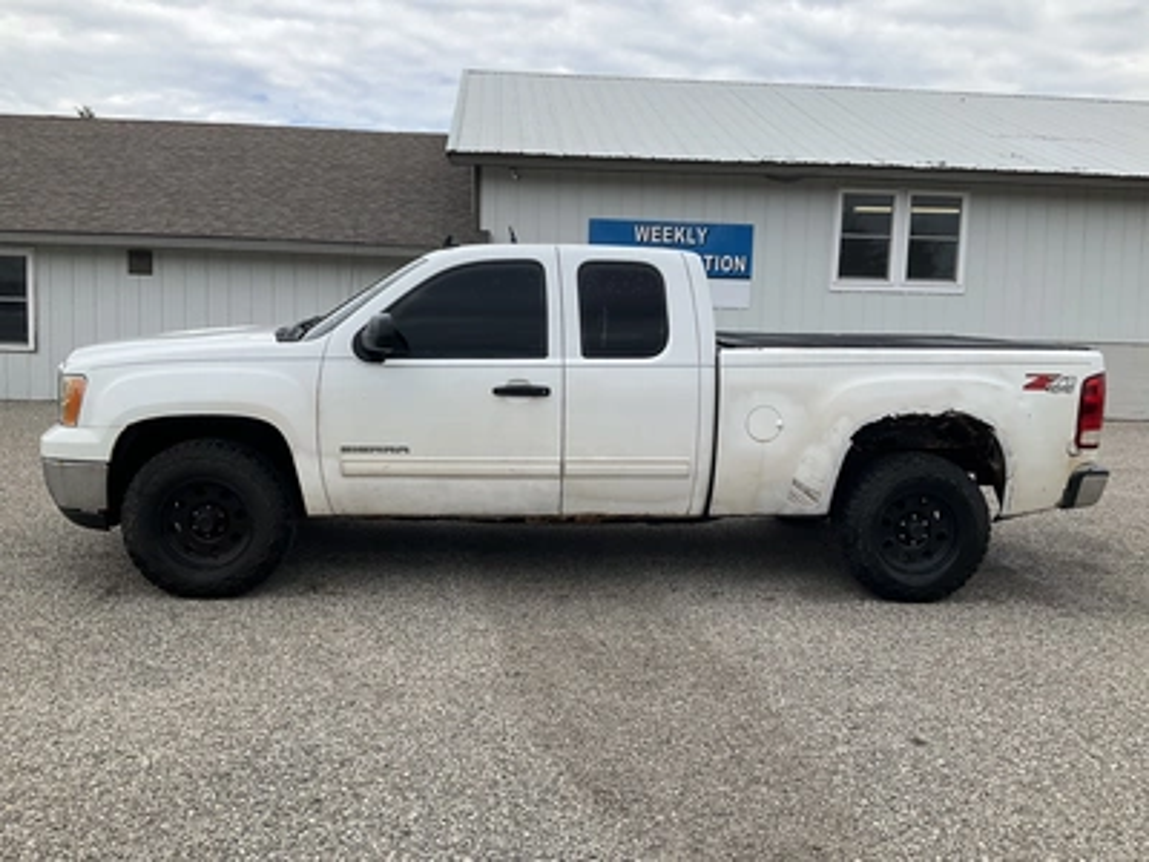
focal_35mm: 29
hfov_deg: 61.7
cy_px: 431
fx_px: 963
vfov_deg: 48.2
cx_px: 574
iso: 25
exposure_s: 1/898
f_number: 1.8
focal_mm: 3
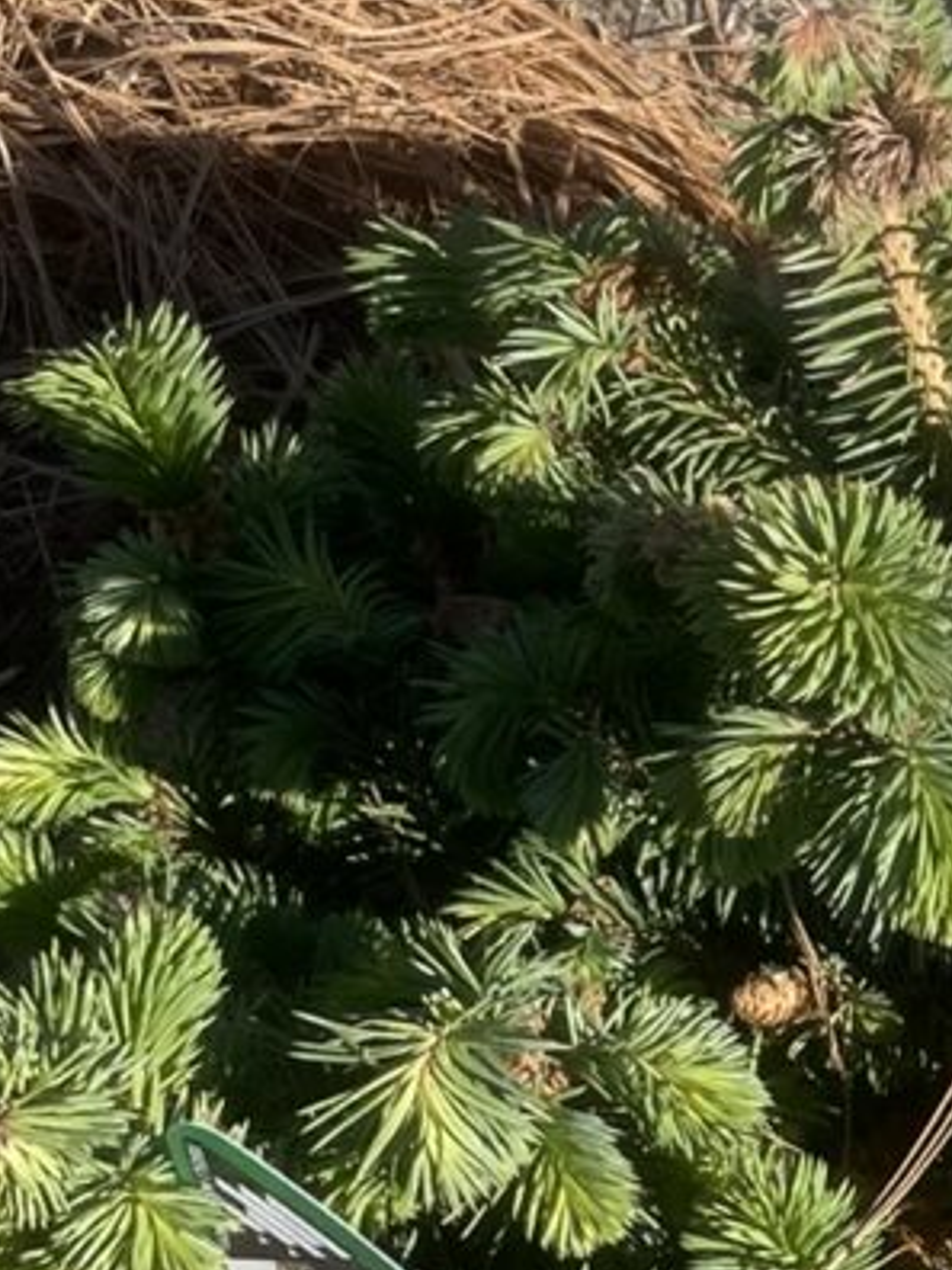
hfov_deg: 13.7
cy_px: 1251
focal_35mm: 105
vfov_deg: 18.3
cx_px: 1138
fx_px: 3850
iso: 32
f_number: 1.6
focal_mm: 4.2
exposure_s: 1/2353
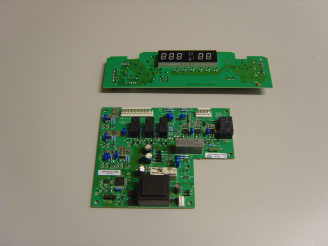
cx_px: 164
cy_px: 123
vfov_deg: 40.7
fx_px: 332
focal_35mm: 35
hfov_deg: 52.6
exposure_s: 1/20
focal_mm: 7.4
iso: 200
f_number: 2.8
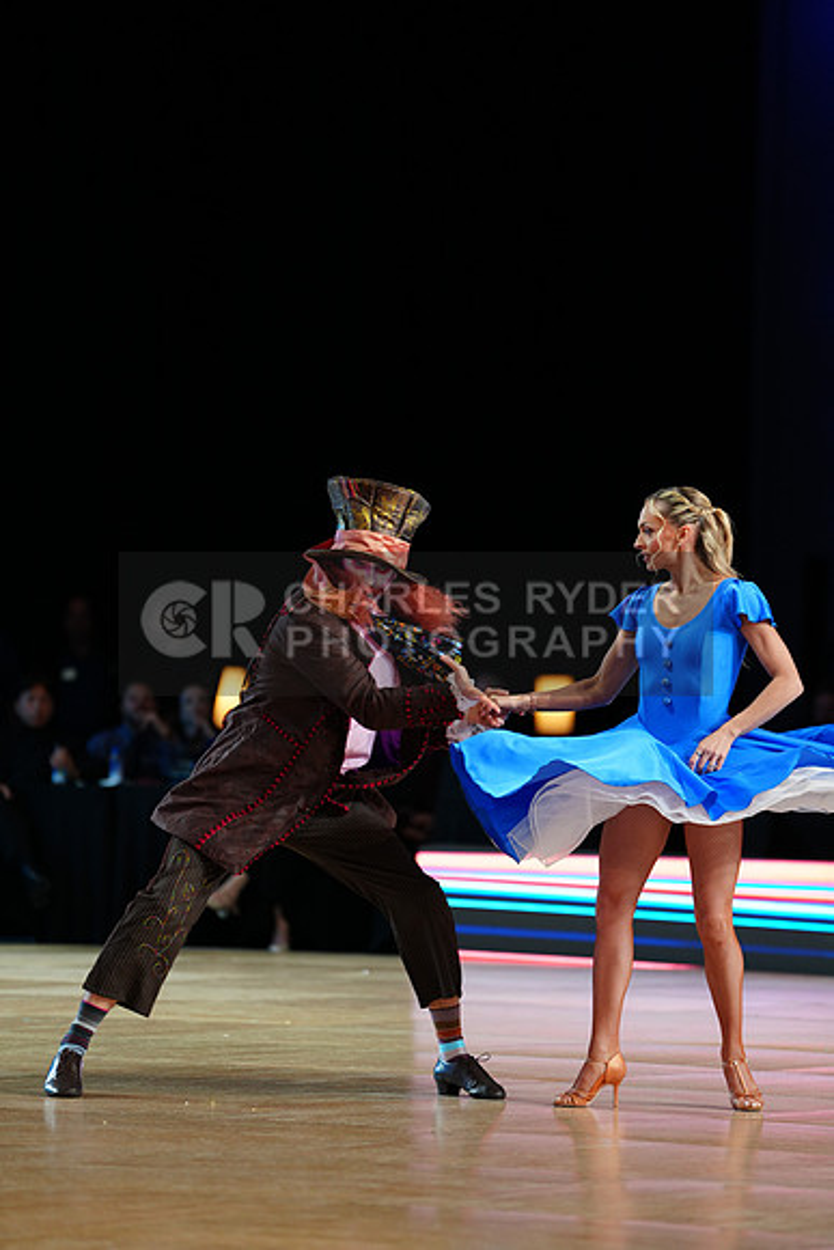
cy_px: 625
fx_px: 6945
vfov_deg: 10.3
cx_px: 417
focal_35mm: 200
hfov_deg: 6.9
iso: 640
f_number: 2.8
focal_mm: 200
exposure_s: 1/400
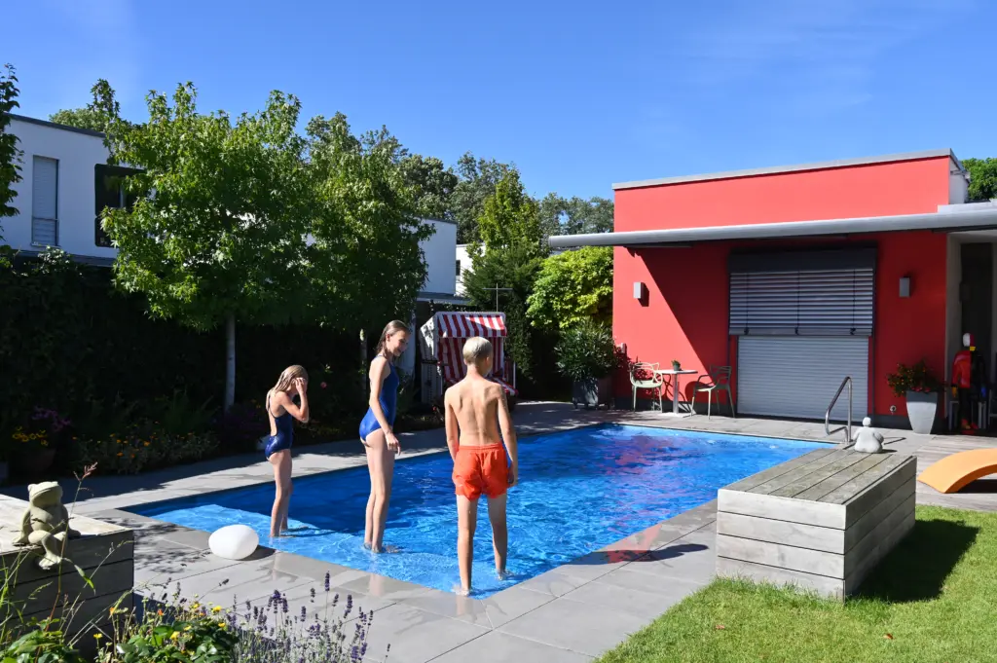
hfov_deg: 61.1
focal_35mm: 30
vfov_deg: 42.9
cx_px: 498
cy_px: 332
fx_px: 844
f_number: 9
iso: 160
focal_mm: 30.5
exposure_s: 1/320
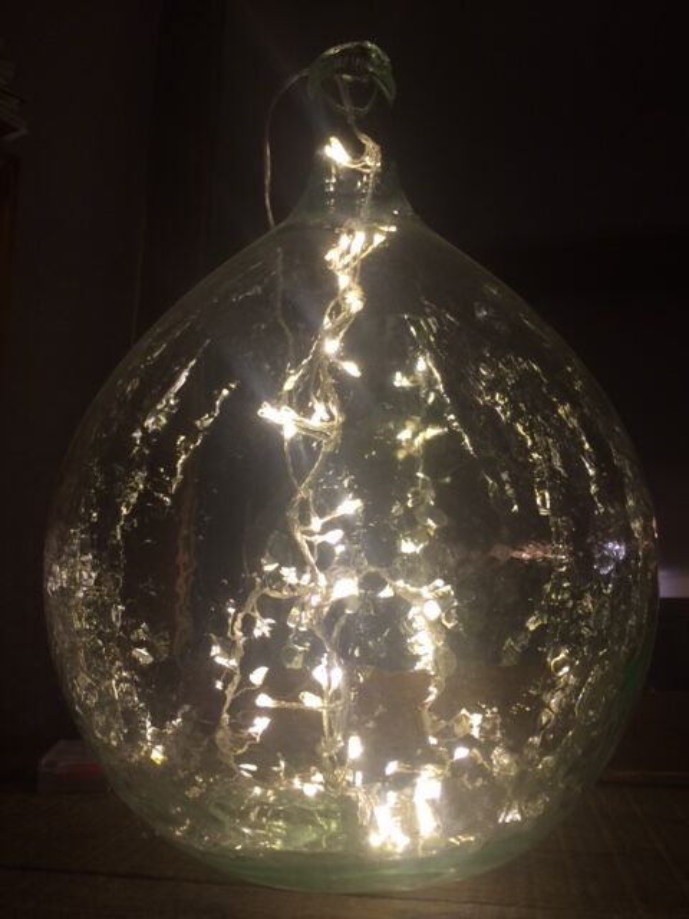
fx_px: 770
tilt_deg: +5.4
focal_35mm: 29
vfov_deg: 61.7
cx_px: 344
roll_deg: +0.5
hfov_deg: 48.2
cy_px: 460
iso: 40
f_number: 2.2
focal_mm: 4.15
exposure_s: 1/33
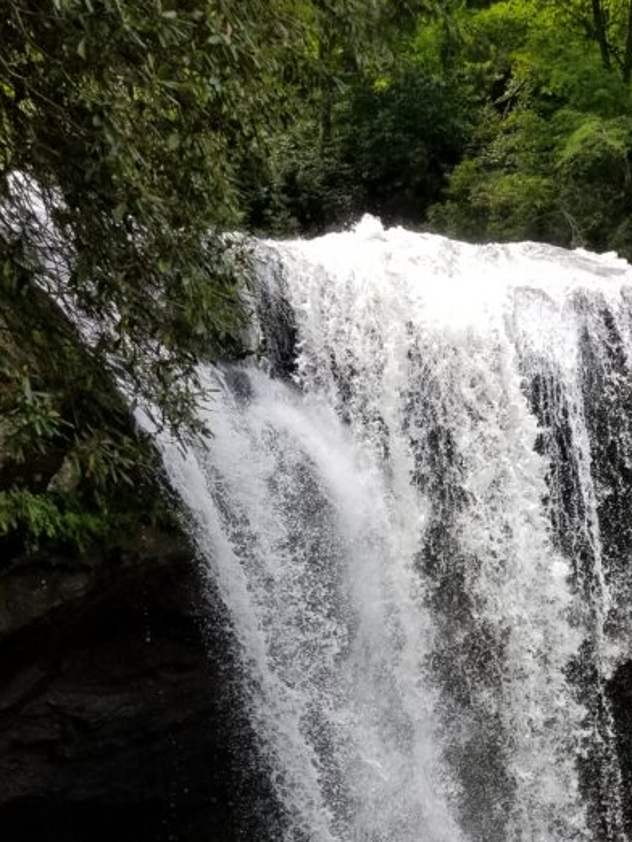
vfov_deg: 34.5
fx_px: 1240
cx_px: 588
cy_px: 821
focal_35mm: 51
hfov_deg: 27.4
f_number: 1.7
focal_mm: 4.25
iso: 50
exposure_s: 1/458
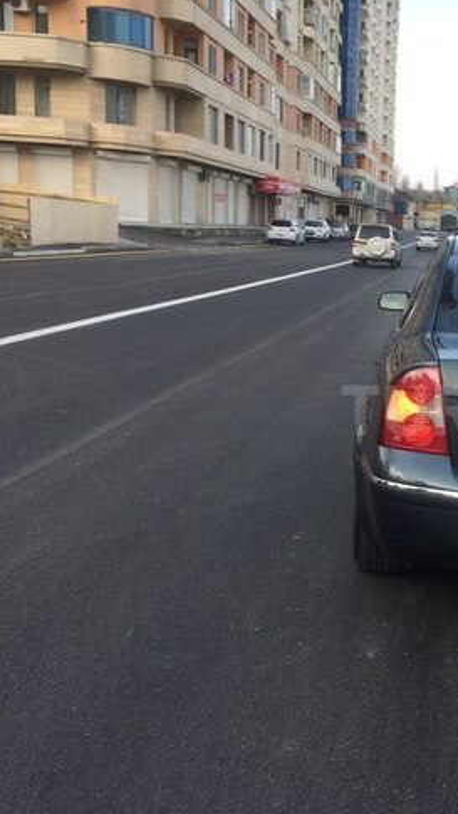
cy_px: 410
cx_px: 513
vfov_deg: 47.3
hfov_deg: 25.5
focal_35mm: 43
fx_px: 928
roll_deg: -3.3
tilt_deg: -10.5
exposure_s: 1/427
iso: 32
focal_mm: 4.15
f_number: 2.2
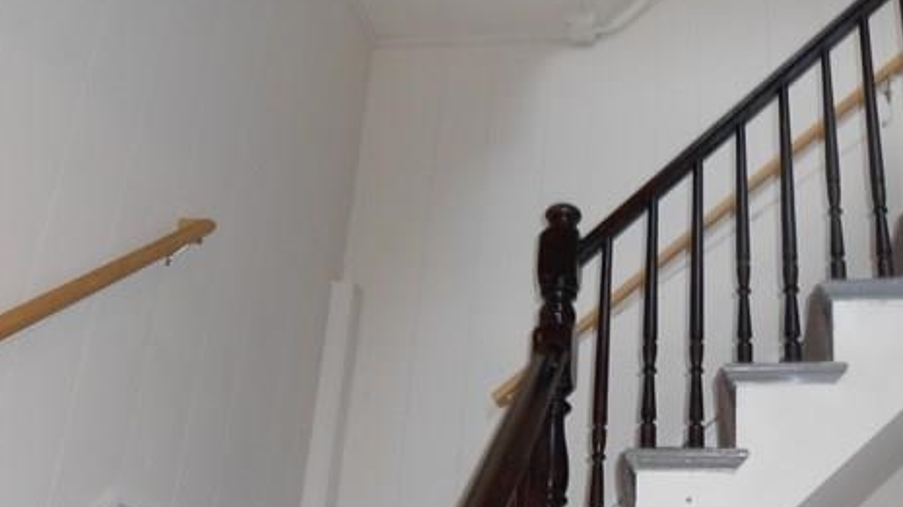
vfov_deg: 29.8
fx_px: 933
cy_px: 392
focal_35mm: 39
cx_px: 561
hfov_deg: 51.1
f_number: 3.5
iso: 200
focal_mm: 4.6
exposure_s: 1/25
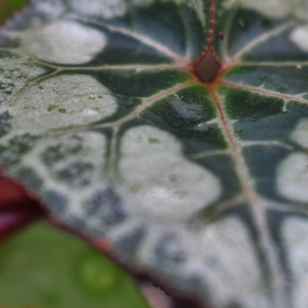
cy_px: 82
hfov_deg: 10.6
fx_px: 1661
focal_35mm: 165
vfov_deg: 10.6
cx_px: 219
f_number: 6.3
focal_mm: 55
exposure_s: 1/160
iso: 400
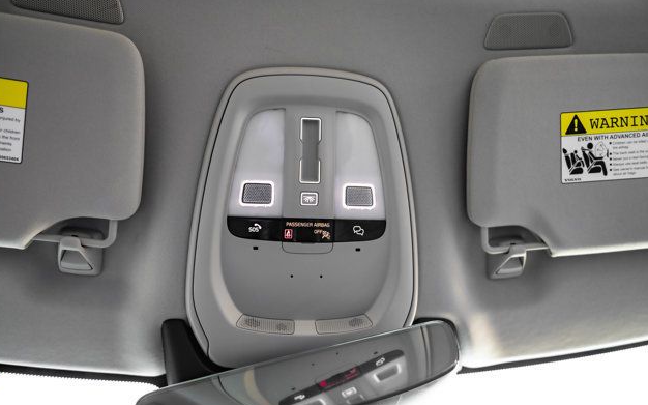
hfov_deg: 72.6
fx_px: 441
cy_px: 201
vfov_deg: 49.3
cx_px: 319
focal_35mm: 25
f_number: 2.8
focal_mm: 24
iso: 640
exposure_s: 1/200
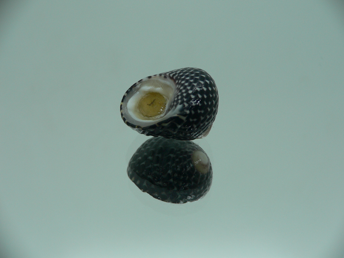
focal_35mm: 35
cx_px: 172
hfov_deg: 52.6
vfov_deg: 40.7
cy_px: 129
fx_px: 348
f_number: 2.8
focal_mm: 4.6
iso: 80
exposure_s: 1/60
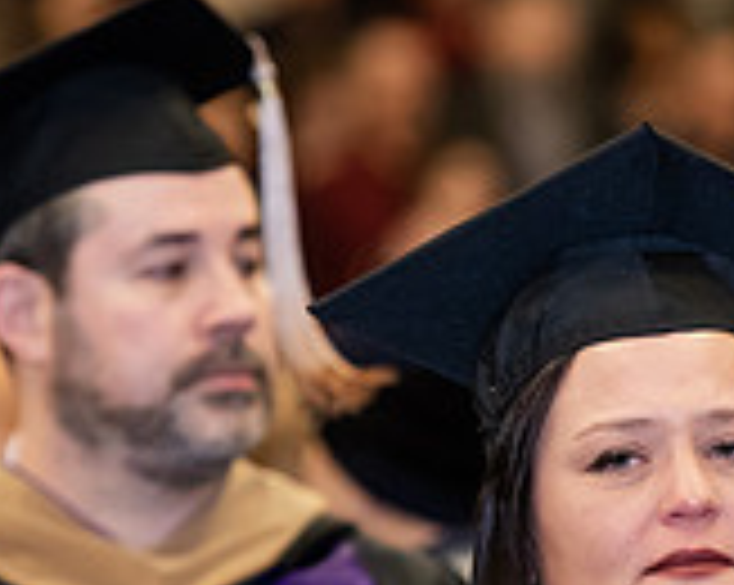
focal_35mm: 484
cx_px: 847
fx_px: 10502
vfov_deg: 3.2
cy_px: 718
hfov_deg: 4.0
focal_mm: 145
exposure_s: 1/200
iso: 2000
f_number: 3.2
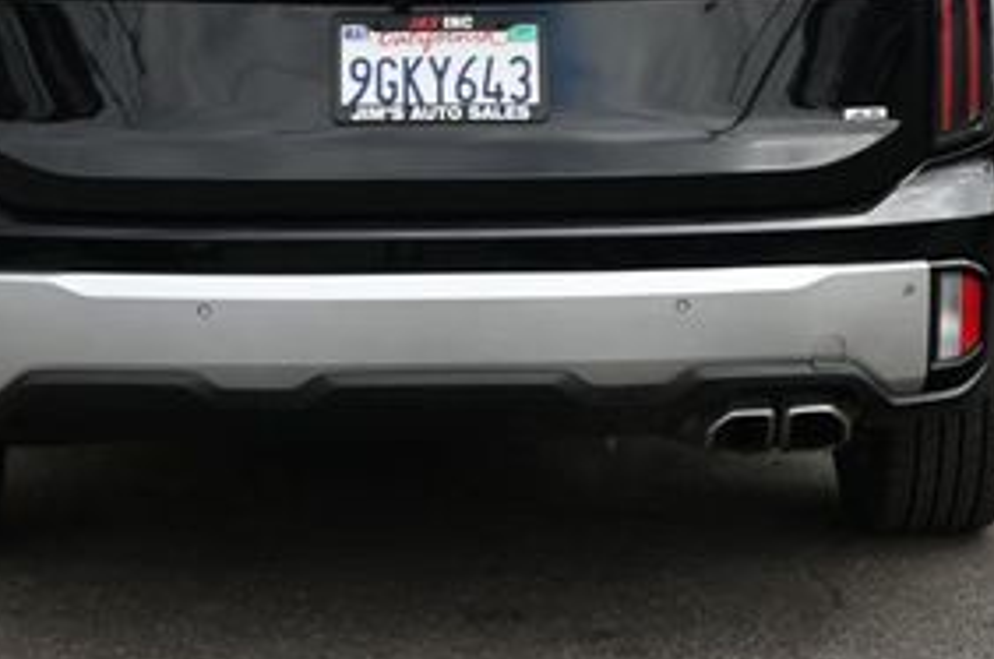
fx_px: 3477
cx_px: 423
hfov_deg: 16.3
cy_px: -21
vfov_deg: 10.7
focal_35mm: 126
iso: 200
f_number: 5.6
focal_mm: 37
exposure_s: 1/250
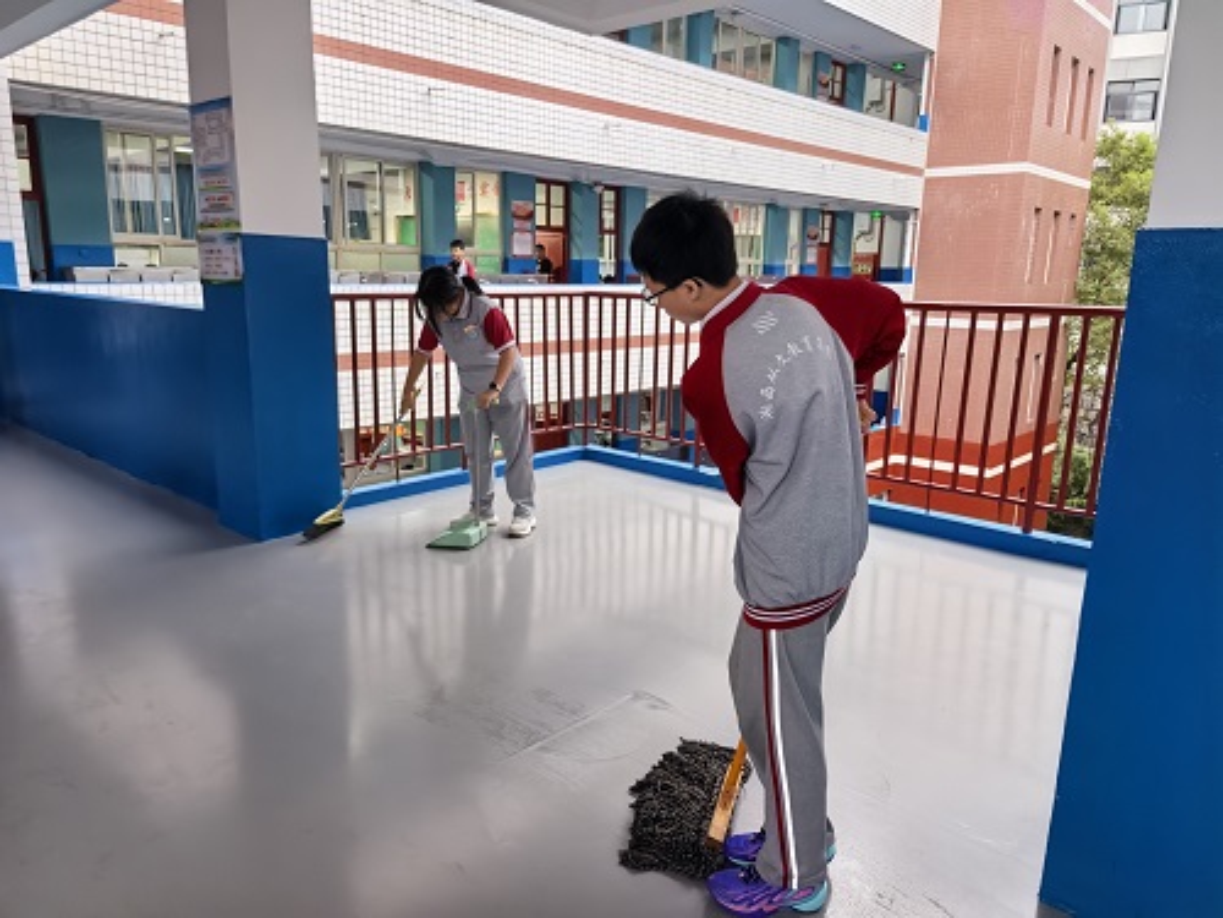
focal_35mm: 24
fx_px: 848
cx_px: 612
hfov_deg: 71.6
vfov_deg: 56.8
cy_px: 459
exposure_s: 1/553
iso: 640
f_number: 1.4
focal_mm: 5.75
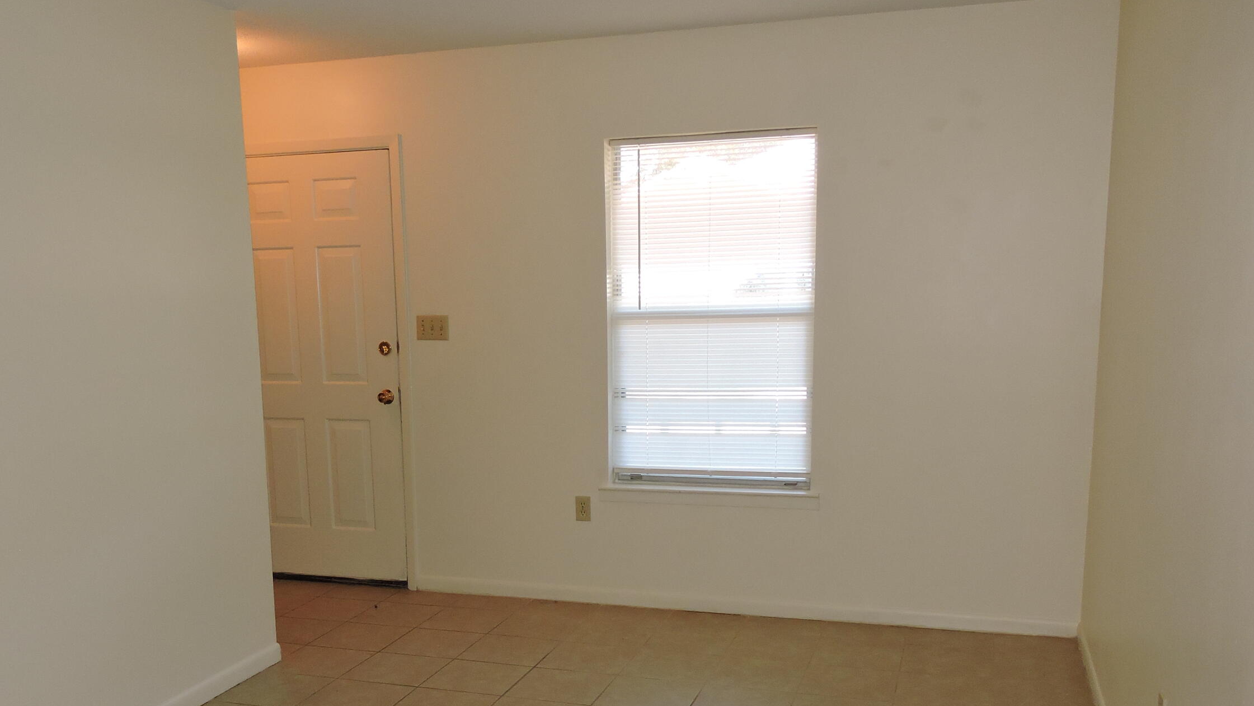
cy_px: 502
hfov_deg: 56.5
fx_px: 1164
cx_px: 553
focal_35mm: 35
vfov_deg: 33.3
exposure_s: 1/30
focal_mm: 4.3
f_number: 3.3
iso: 200
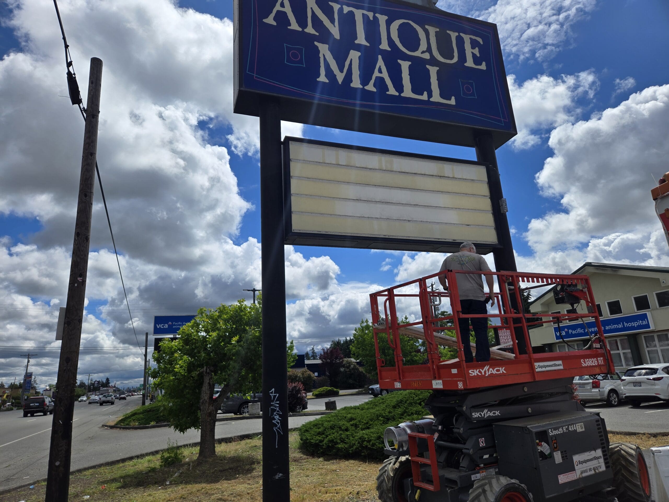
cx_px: 334
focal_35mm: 23
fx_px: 445
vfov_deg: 58.9
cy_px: 251
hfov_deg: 73.9
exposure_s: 1/4185
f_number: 1.8
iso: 25
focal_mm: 5.4
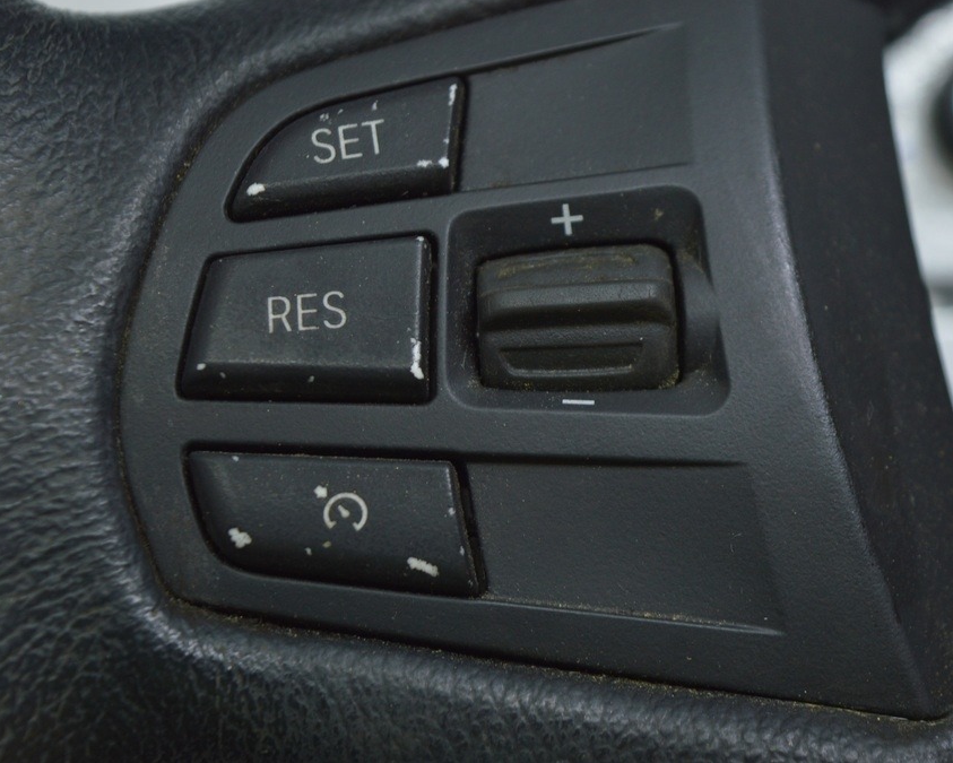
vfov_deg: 18.7
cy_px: 380
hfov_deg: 23.2
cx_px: 556
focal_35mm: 82
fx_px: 2314
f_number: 5.3
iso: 400
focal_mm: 48
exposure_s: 1/40
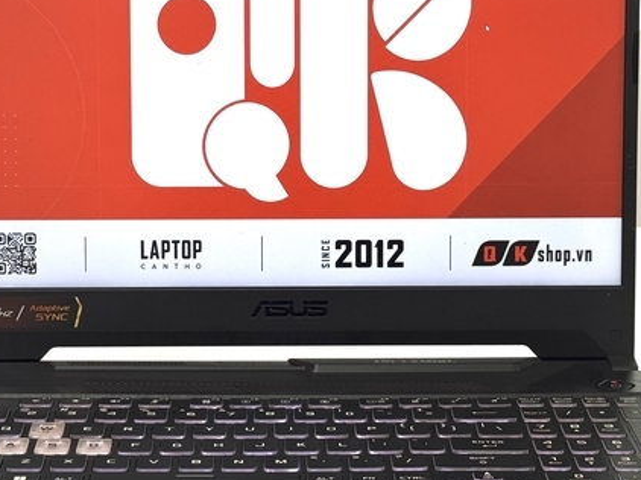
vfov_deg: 16.2
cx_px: 272
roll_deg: +1.1
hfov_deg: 21.5
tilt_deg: -15.7
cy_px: 263
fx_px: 1684
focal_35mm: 91
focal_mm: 6.76
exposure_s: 1/129
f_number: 1.78
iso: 64
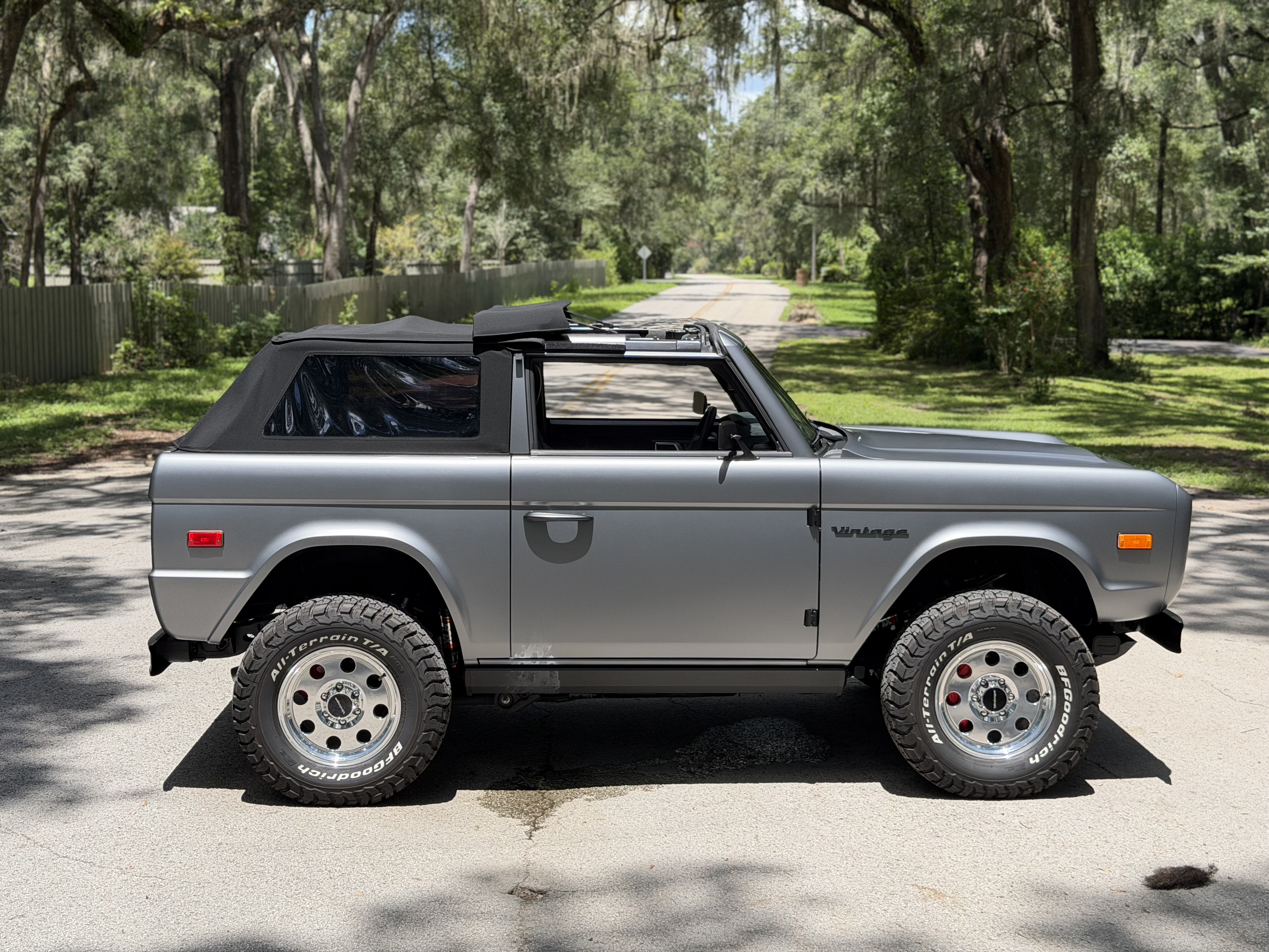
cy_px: 476
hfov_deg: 39.7
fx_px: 1760
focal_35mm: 48
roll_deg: -0.5
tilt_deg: -7.5
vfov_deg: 30.3
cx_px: 634
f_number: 1.78
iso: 100
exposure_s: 1/3096
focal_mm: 6.76
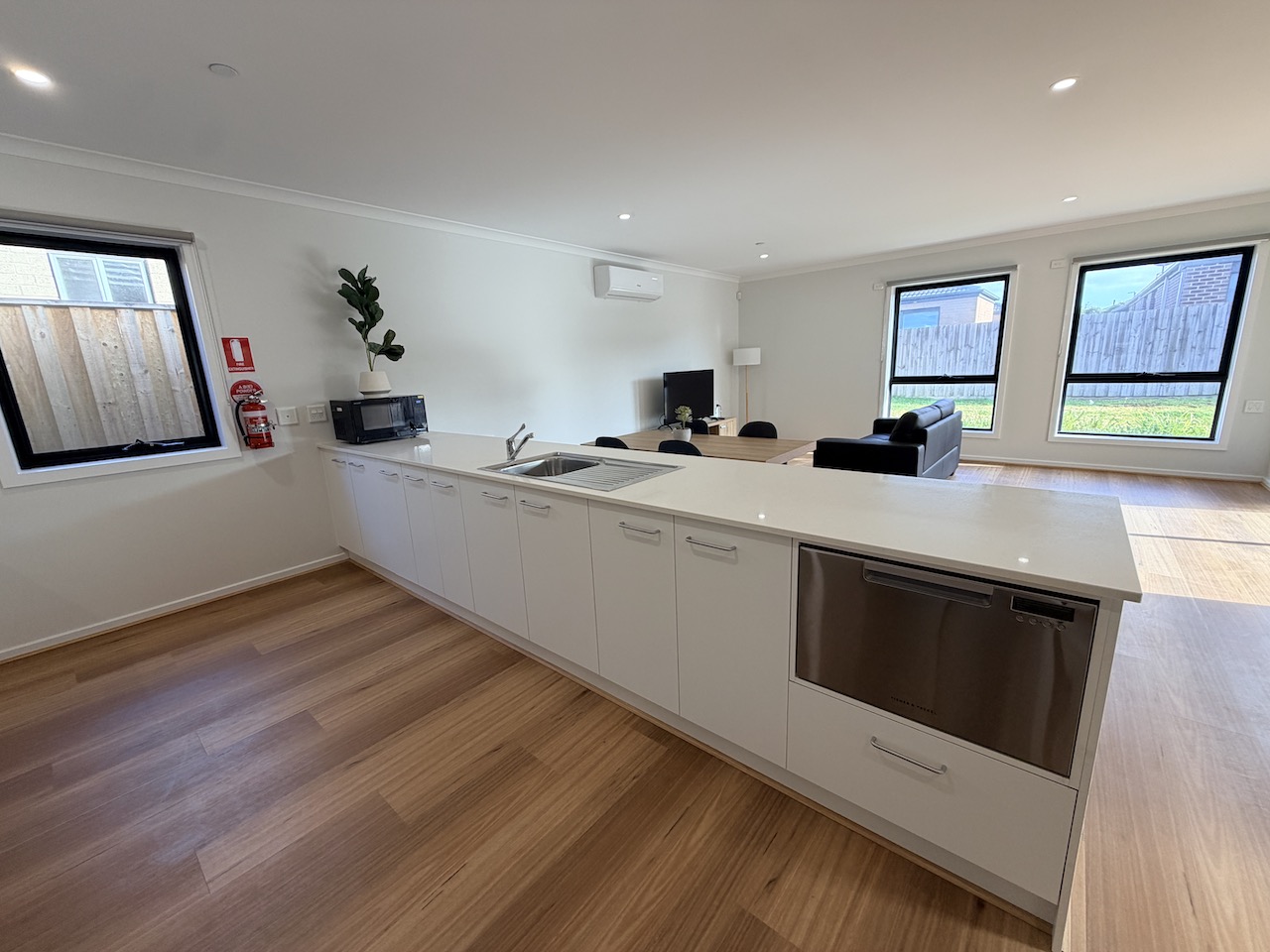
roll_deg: +2.8
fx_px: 514
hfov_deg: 102.1
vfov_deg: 85.7
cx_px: 635
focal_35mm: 14
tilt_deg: -11.8
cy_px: 476
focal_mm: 2.22
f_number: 2.2
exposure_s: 1/100
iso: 80
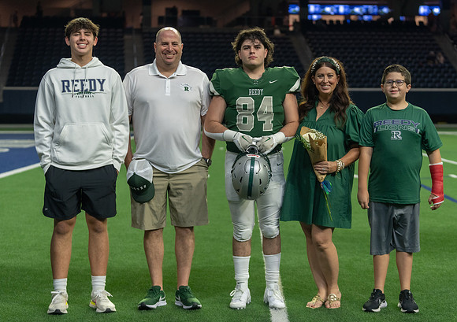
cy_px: 150
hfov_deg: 24.6
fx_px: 1047
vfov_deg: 17.5
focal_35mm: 81
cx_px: 256
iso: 1250
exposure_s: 1/320
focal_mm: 70
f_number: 2.8
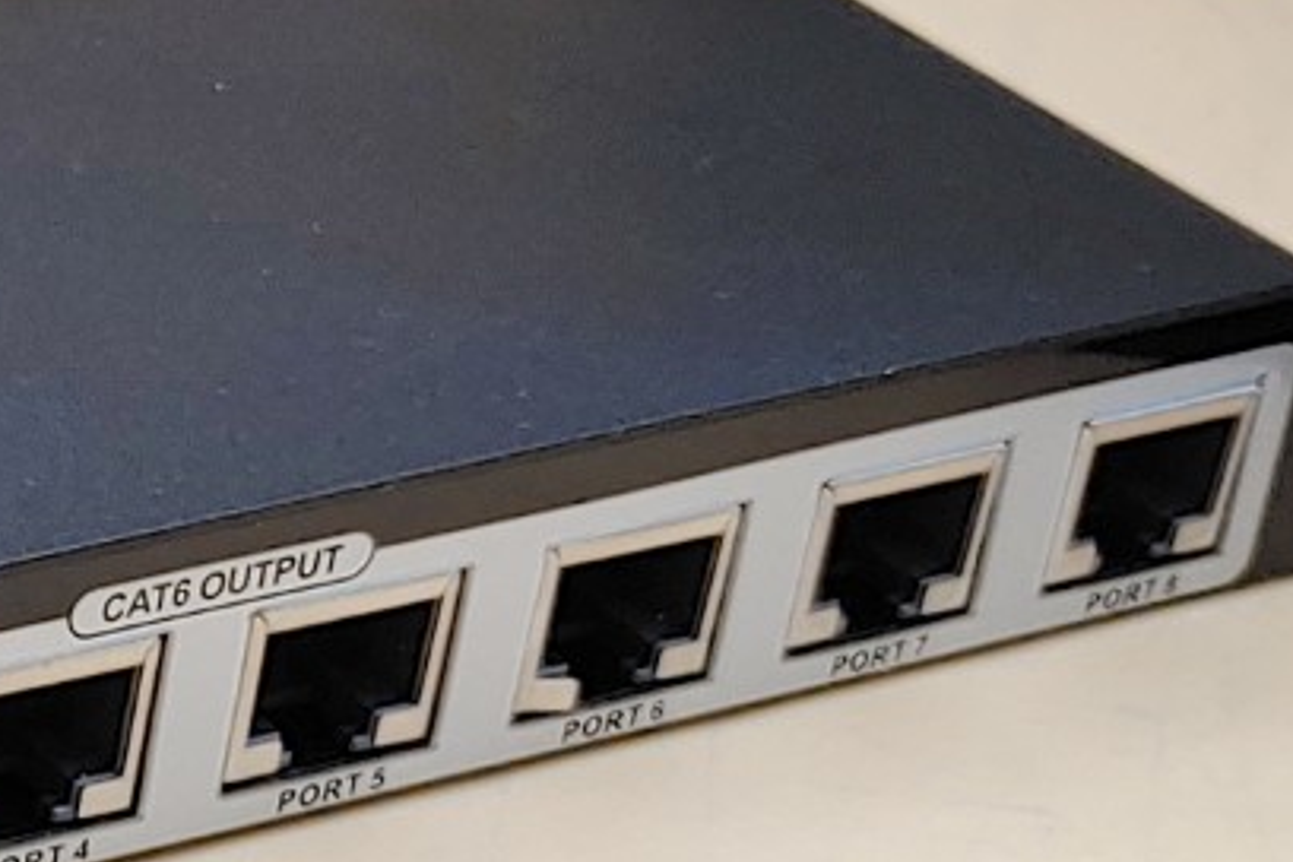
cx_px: -808
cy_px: 764
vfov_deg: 9.6
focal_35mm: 143
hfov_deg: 13.3
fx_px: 5136
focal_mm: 4.36
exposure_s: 1/99
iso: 50
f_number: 1.8
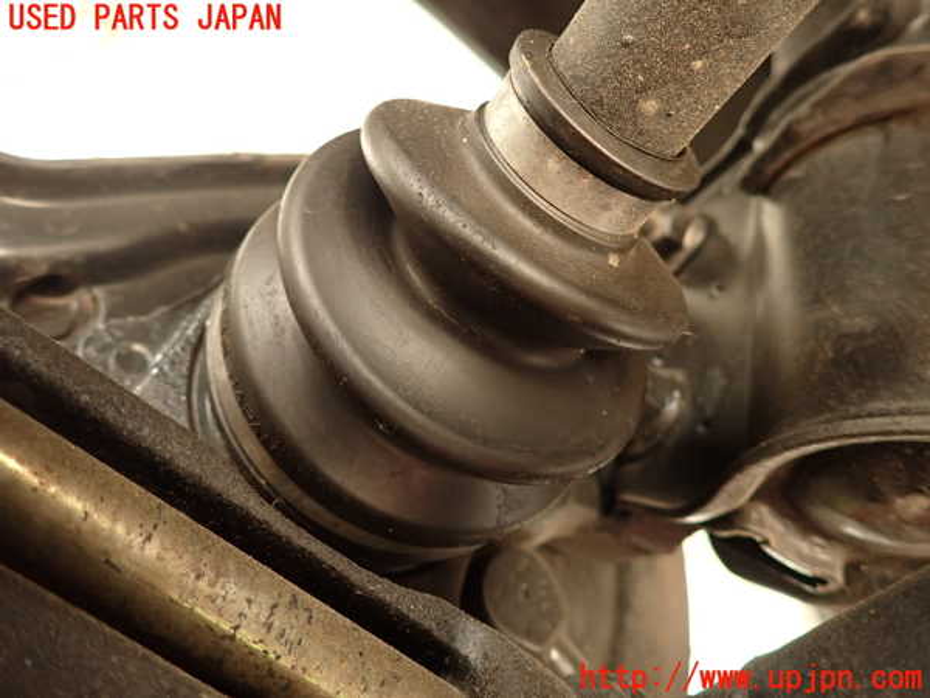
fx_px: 672
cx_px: 465
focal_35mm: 25
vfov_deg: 54.9
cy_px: 349
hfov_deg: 69.4
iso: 320
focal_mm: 4.5
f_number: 2
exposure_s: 1/30
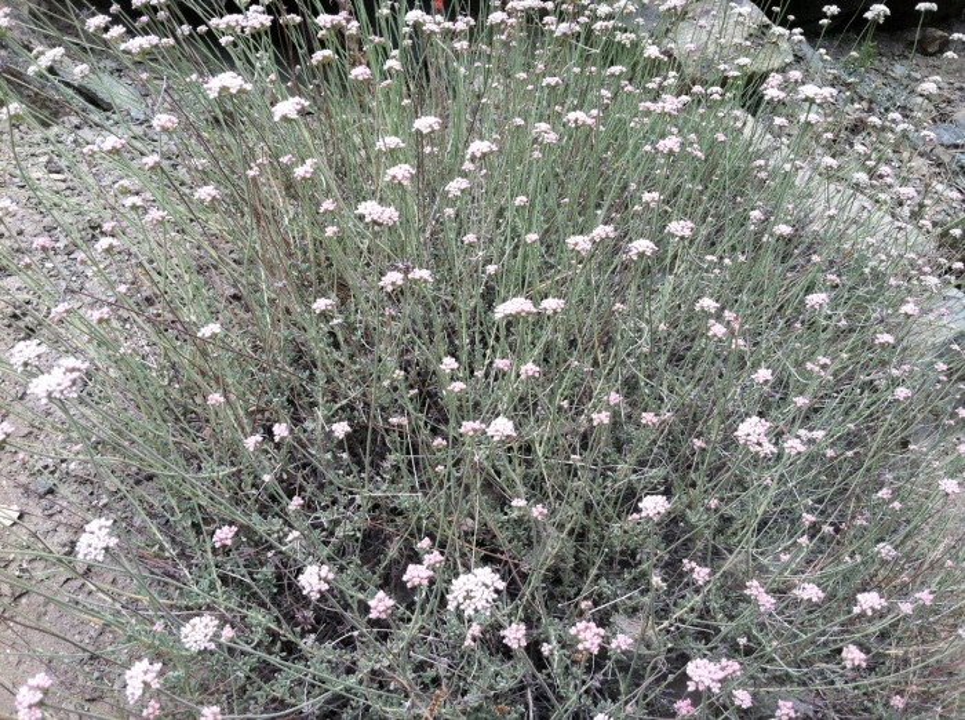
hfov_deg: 52.7
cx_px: 482
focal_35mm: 35
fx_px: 974
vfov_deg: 40.6
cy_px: 360
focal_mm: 3.85
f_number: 2.8
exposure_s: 1/434
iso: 80
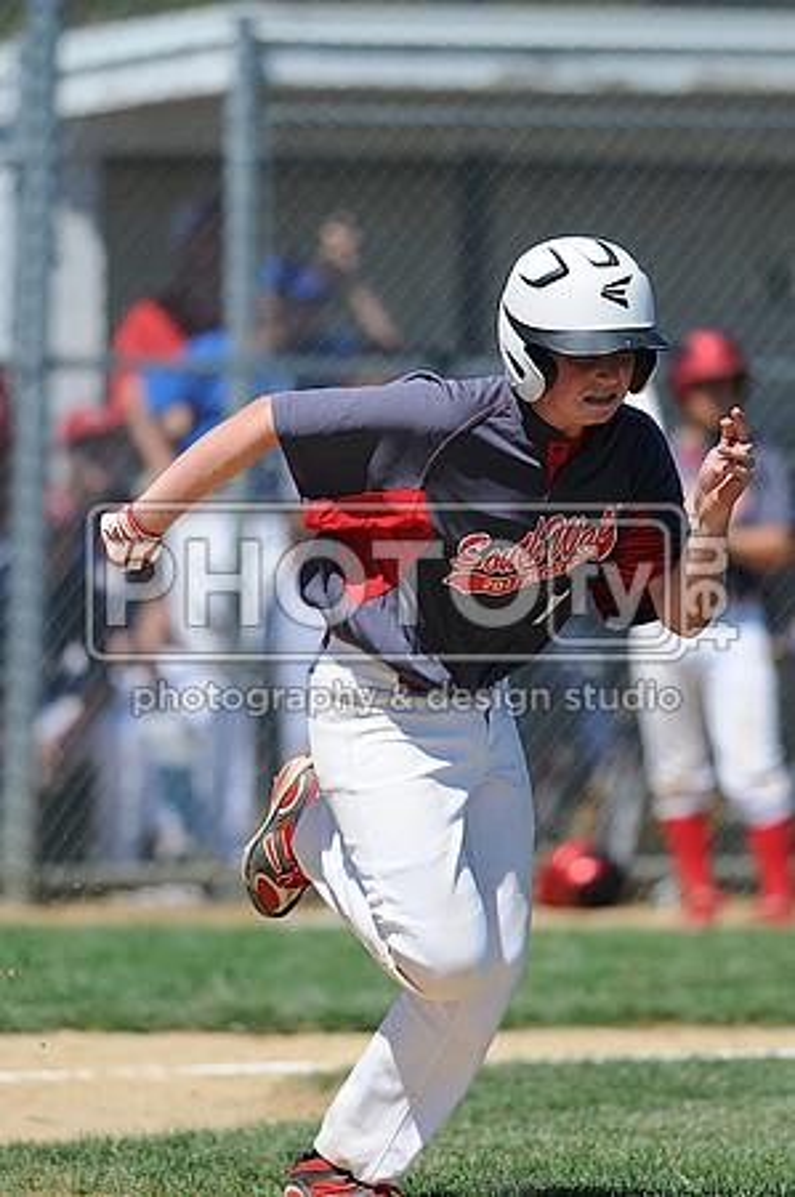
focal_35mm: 450
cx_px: 398
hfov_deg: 3.0
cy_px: 598
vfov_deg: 4.6
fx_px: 14940
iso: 200
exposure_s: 1/2000
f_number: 4
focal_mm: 300
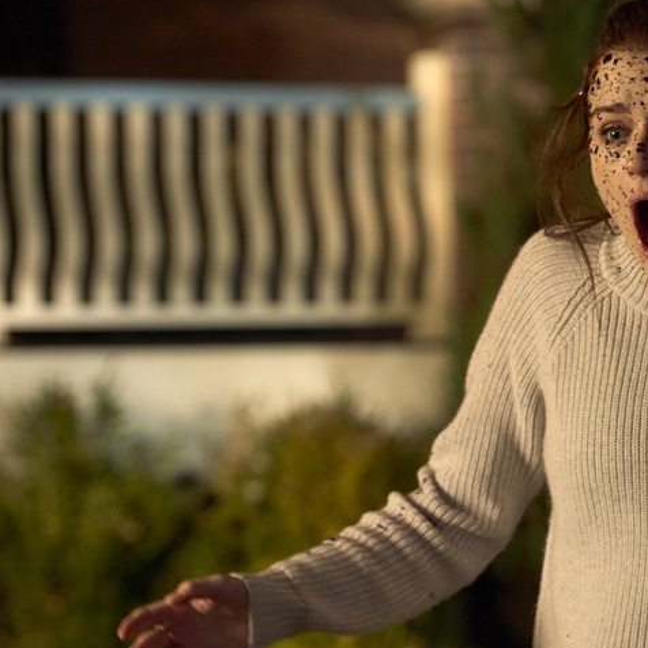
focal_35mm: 182
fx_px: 3855
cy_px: 338
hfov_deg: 9.5
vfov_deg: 9.6
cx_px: 659
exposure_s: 1/160
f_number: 4
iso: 2500
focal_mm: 102
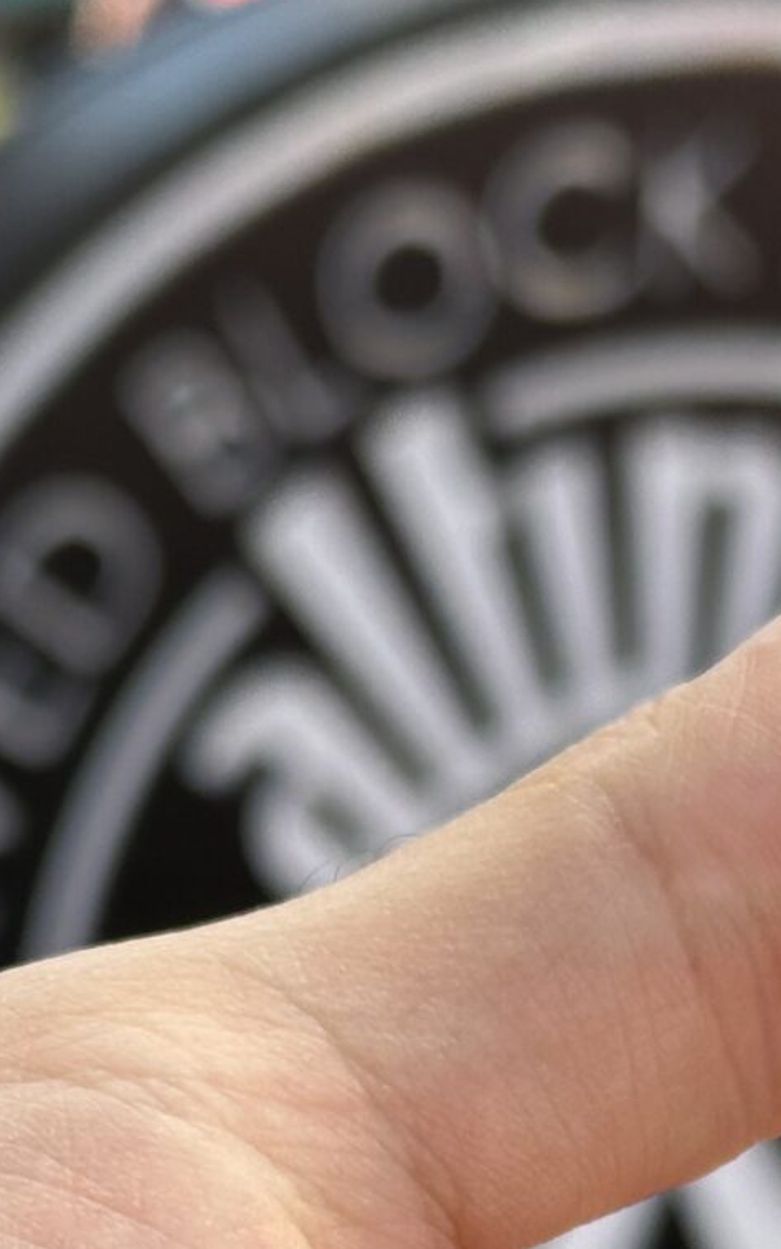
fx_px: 5859
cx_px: 826
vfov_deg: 12.0
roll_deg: +0.3
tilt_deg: -21.0
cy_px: 1429
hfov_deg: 7.6
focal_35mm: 172
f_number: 1.78
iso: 64
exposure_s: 1/577
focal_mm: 6.86
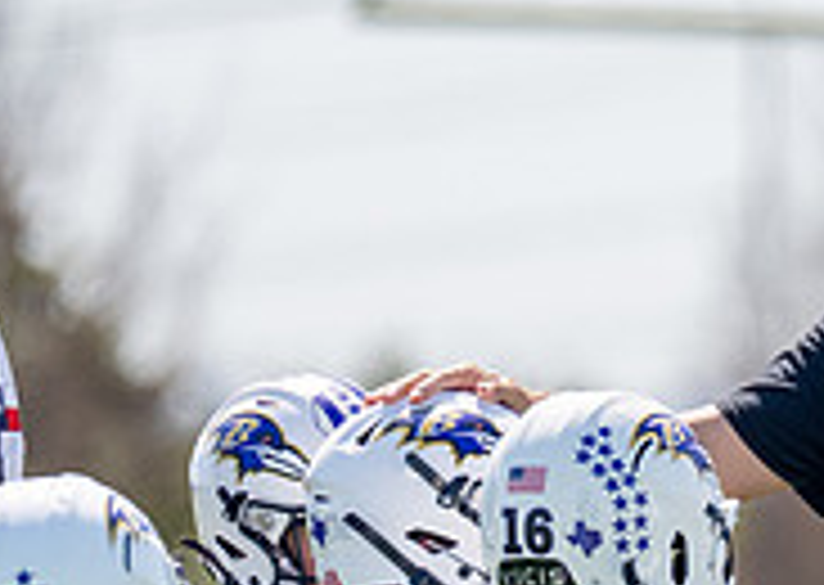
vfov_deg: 1.5
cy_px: 391
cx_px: 1044
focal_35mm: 952
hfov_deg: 2.1
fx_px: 22238
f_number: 2.8
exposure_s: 1/4000
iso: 200
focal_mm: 200
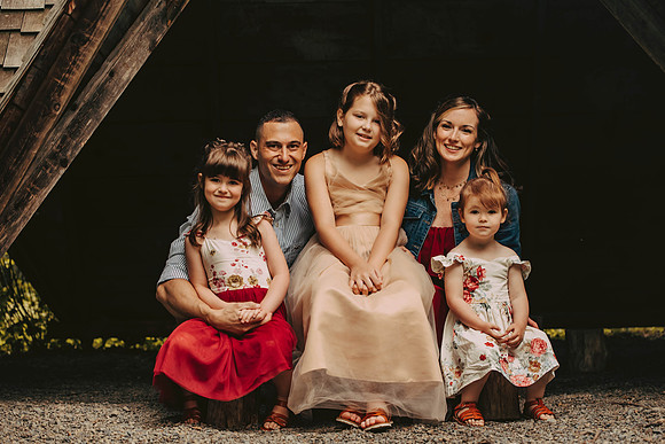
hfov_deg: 27.4
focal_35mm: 74
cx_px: 332
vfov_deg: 18.5
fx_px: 1362
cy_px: 222
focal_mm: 70
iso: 640
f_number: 2.8
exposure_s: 1/800
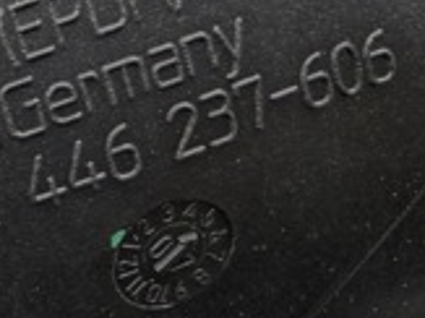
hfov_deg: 20.8
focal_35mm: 94
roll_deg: +3.0
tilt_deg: -27.0
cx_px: 136
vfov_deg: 15.1
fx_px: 1153
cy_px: -74
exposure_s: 1/231
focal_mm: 2.22
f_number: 2.2
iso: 40
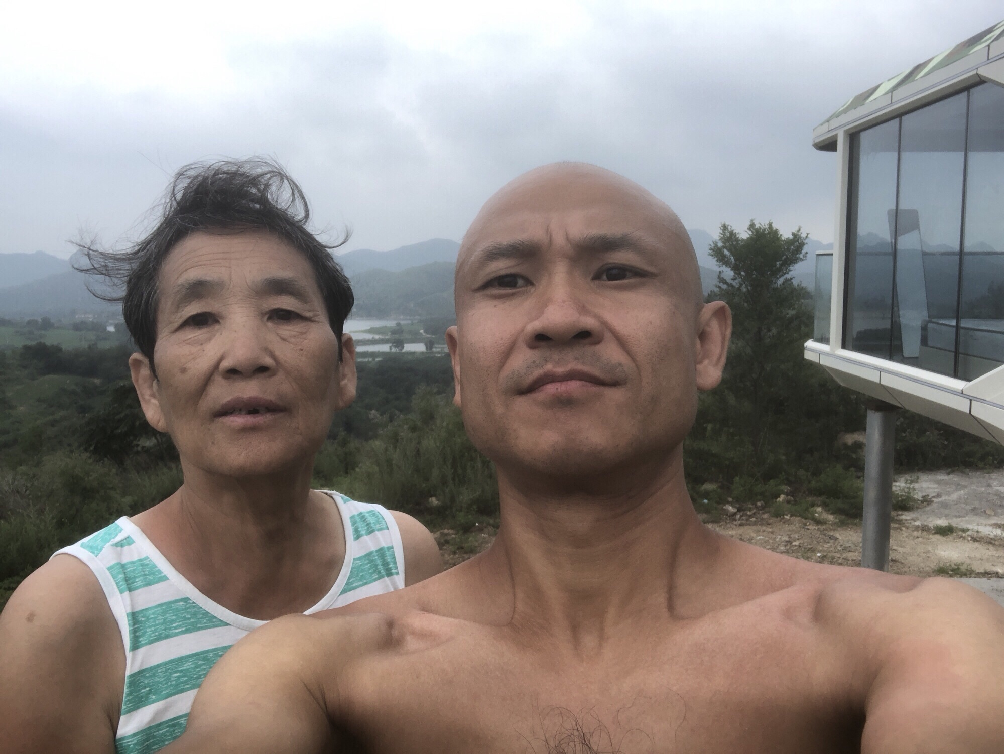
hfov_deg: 56.8
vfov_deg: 44.2
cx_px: 502
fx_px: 929
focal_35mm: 32
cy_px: 377
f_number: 2.2
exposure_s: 1/205
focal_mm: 2.87
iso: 20
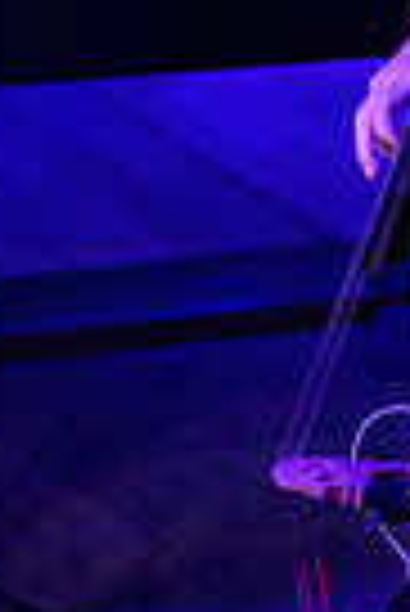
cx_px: 536
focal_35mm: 661
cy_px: -302
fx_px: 11263
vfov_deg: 3.1
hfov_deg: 2.1
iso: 3200
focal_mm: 200
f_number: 2.8
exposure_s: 1/640
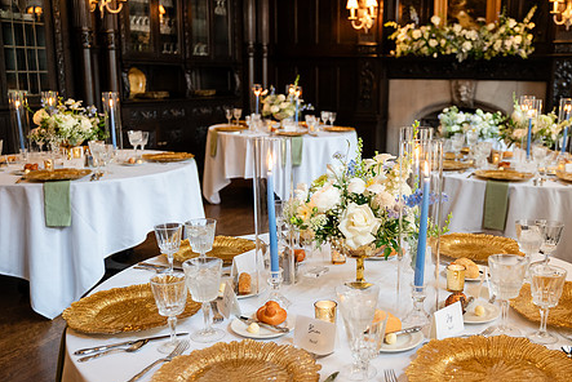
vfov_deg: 36.0
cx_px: 342
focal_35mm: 37
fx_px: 588
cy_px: 206
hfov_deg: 51.5
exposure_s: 1/125
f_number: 2.8
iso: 1250
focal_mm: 28
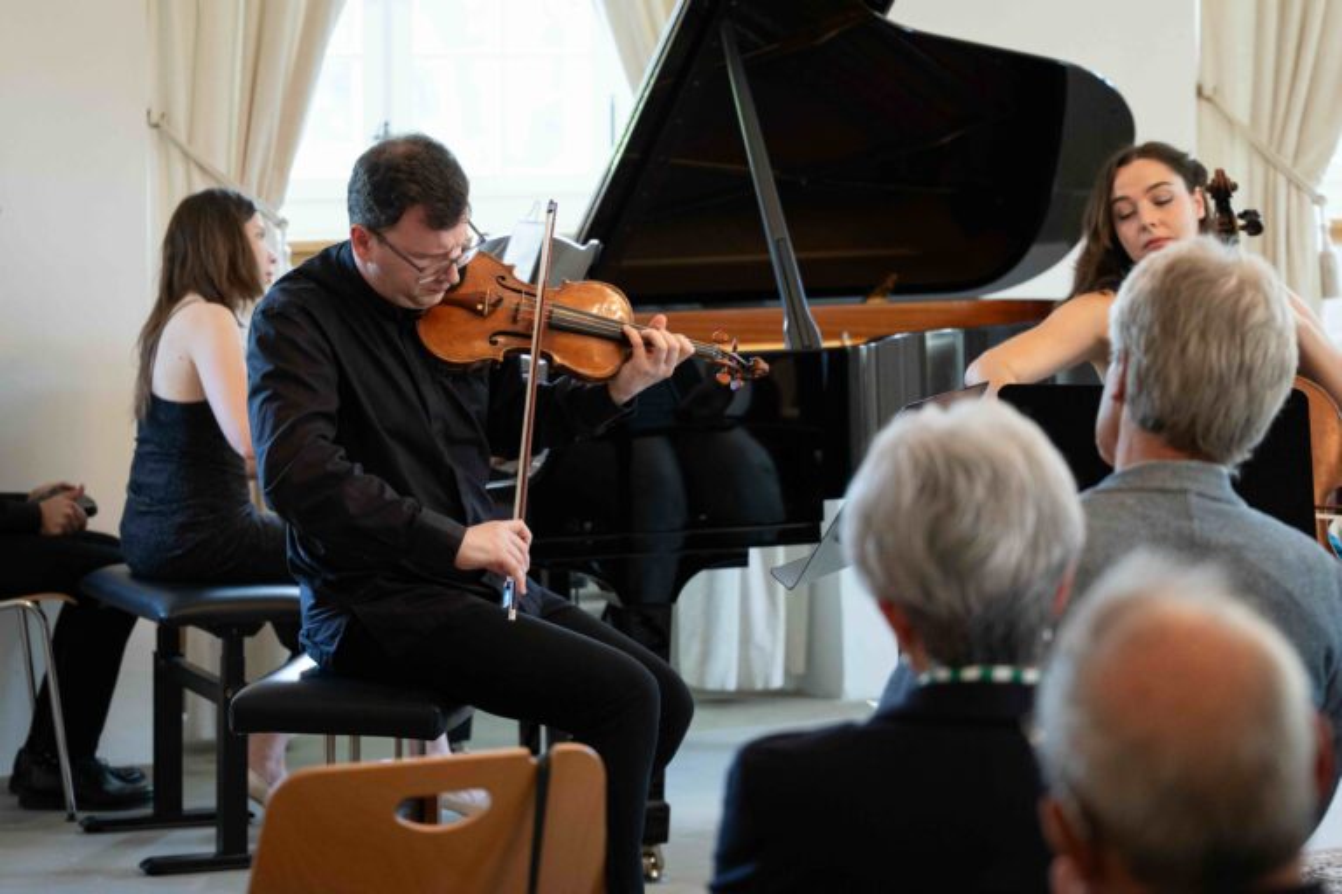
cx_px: 671
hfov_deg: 19.5
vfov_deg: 13.0
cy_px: 447
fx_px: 3914
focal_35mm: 105
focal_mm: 70
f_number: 2.8
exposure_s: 1/200
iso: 1600
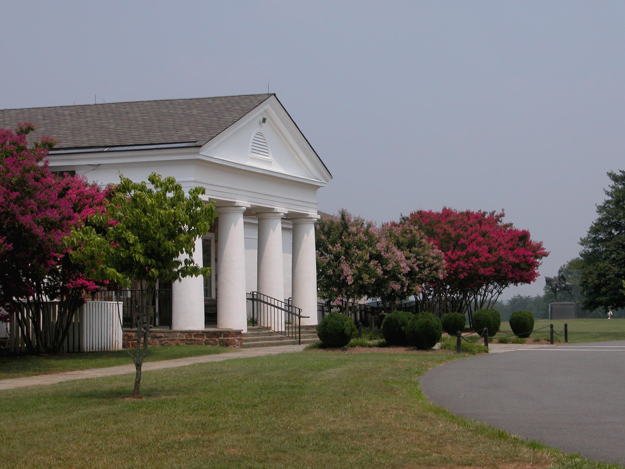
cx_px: 312
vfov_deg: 16.8
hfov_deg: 22.3
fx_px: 1589
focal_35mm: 88
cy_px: 234
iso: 100
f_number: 7
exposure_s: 1/682
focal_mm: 22.3
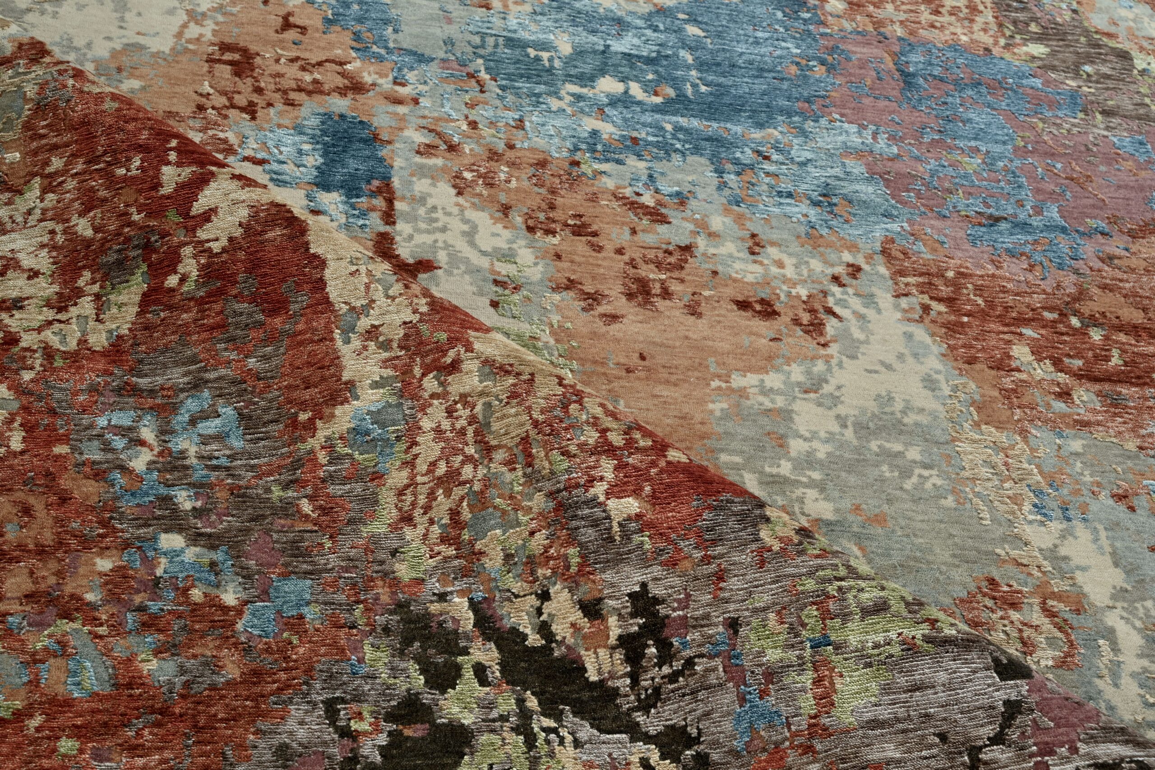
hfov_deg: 36.2
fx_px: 1765
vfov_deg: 24.6
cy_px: 385
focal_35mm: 55
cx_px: 578
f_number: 11
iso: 125
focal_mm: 55
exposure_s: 1/125
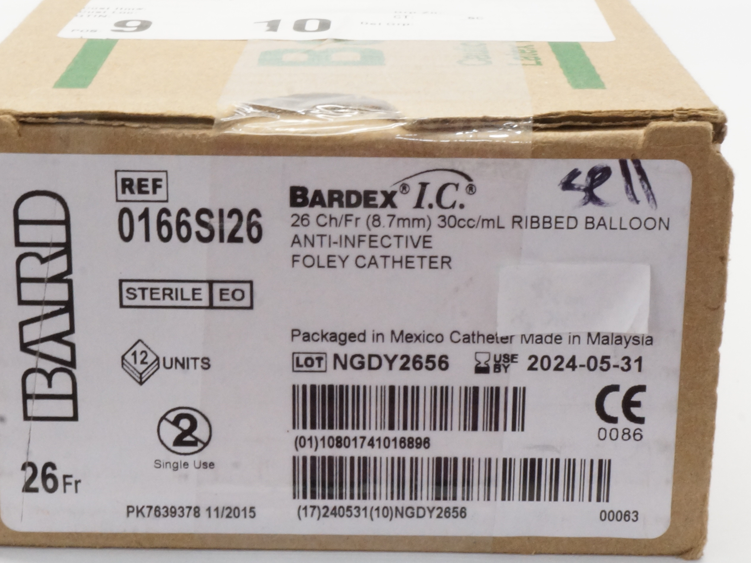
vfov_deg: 18.2
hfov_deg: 24.1
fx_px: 1756
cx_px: 320
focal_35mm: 81
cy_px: 239
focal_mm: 29
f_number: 25
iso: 1600
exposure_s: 1/6
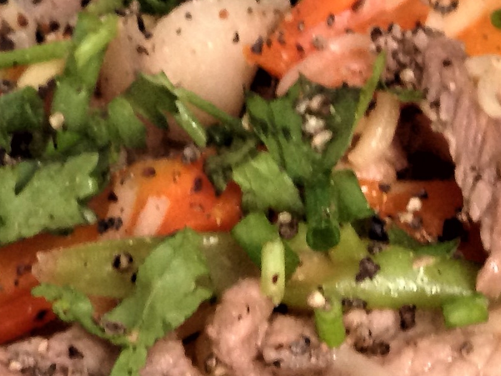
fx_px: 1723
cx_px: 246
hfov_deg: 16.5
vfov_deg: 12.1
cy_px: 490
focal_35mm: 119
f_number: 2.4
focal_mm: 4.12
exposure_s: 1/20
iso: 125
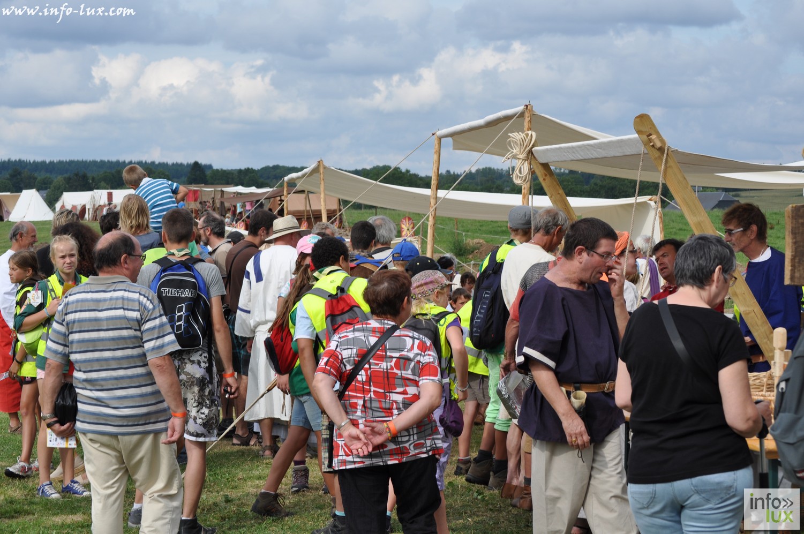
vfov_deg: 16.5
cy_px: 267
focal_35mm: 82
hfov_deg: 24.6
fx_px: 1840
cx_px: 402
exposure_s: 1/320
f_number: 9
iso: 200
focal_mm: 55
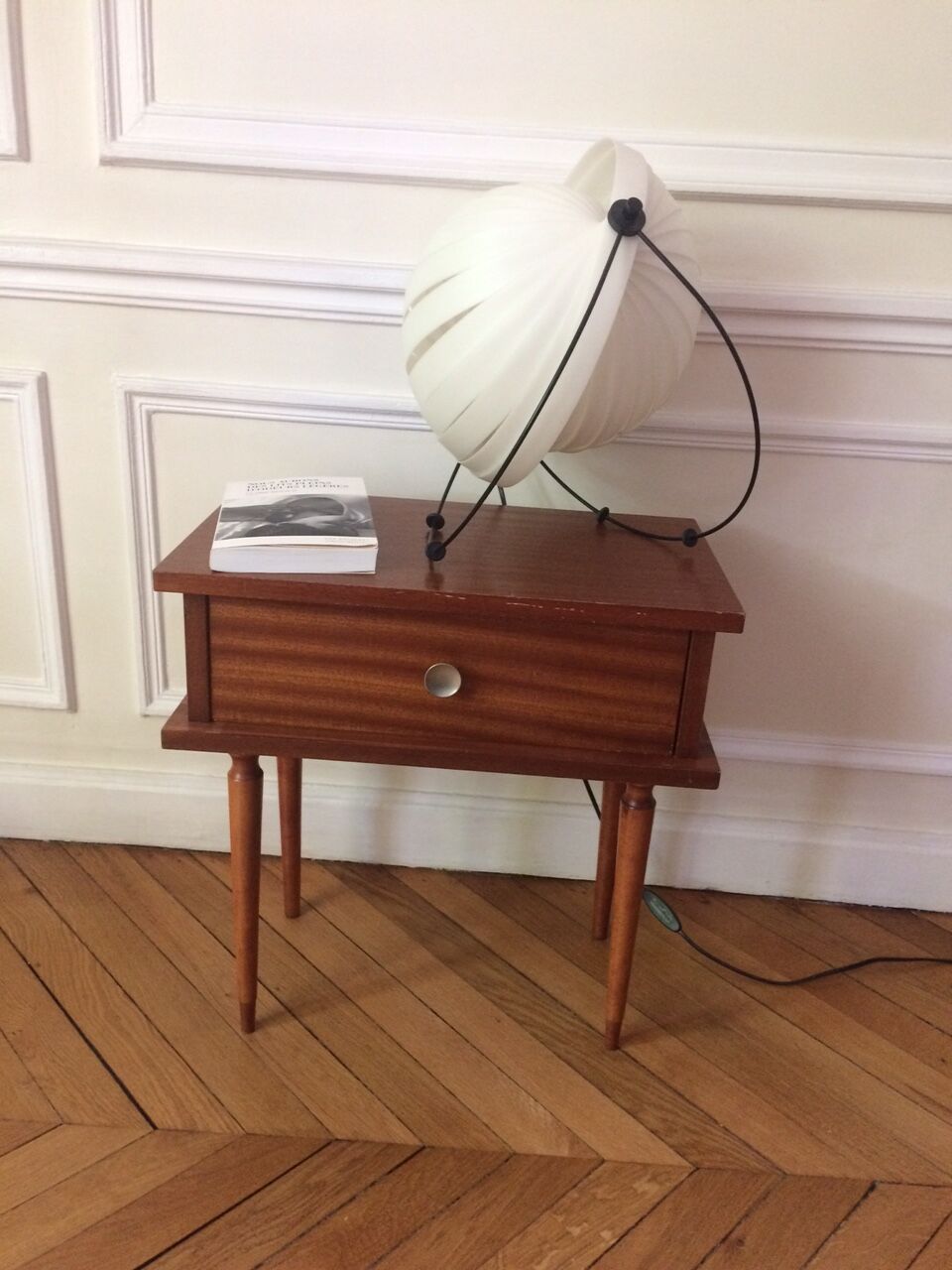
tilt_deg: -22.8
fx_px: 1063
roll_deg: -2.3
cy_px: 635
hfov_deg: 48.2
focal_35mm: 29
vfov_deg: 61.7
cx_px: 476
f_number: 2.2
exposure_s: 1/33
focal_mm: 4.15
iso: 320
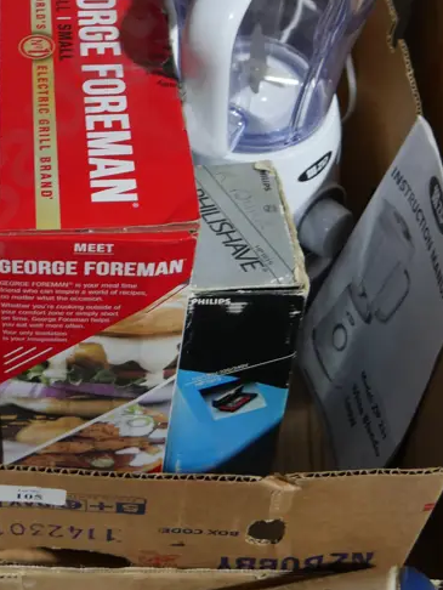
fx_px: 1006
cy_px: 97
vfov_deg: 31.6
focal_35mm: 59
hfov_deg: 24.3
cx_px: 66
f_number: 3.5
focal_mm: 14
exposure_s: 1/60
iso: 400
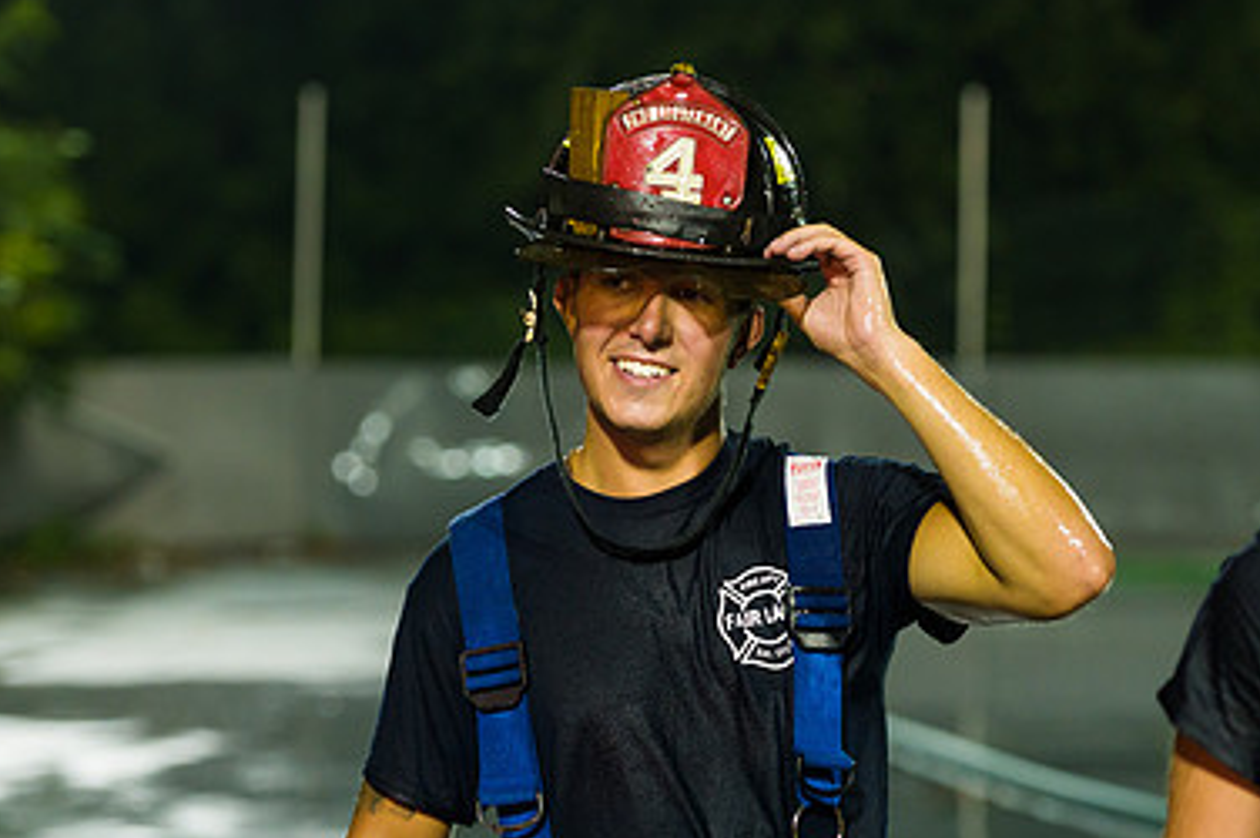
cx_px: 731
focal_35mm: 162
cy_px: 533
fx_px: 5665
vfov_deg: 8.5
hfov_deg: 12.7
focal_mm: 105
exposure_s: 1/125
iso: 1600
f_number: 3.2
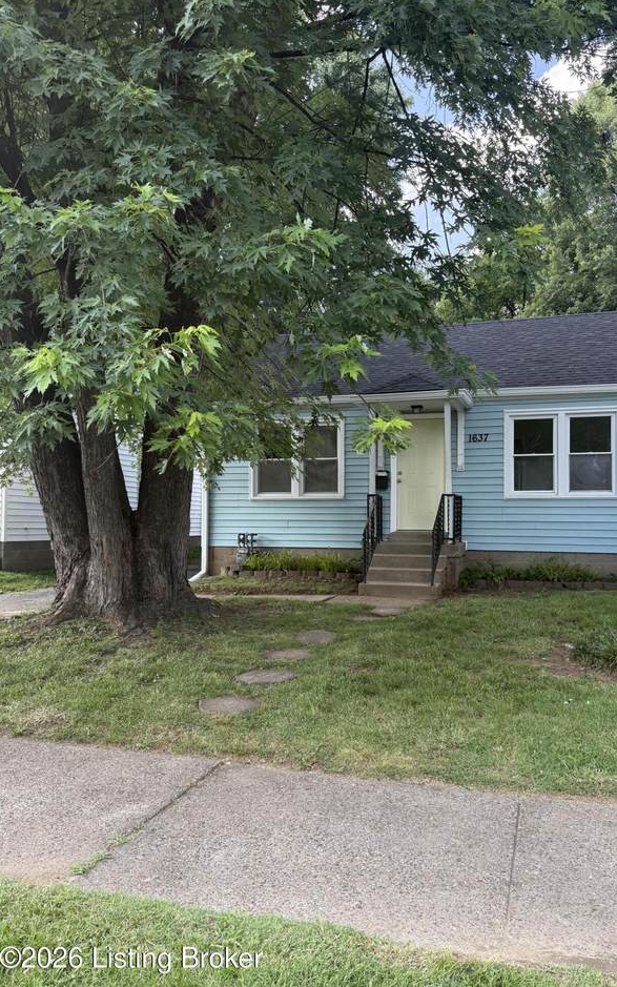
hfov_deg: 47.3
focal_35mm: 26
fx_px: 699
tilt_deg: +2.7
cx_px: 375
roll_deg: -0.6
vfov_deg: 70.4
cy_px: 499
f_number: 1.78
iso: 100
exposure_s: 1/494
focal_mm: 6.76
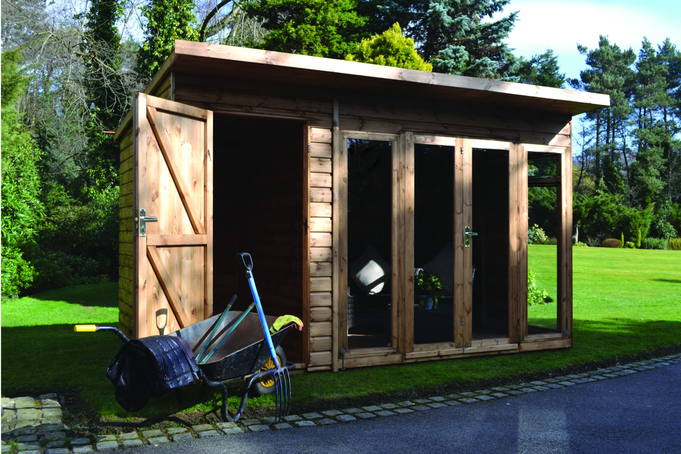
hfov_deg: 53.1
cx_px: 340
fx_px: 681
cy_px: 227
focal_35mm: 36
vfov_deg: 36.9
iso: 100
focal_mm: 24
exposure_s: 1/160
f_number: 6.3
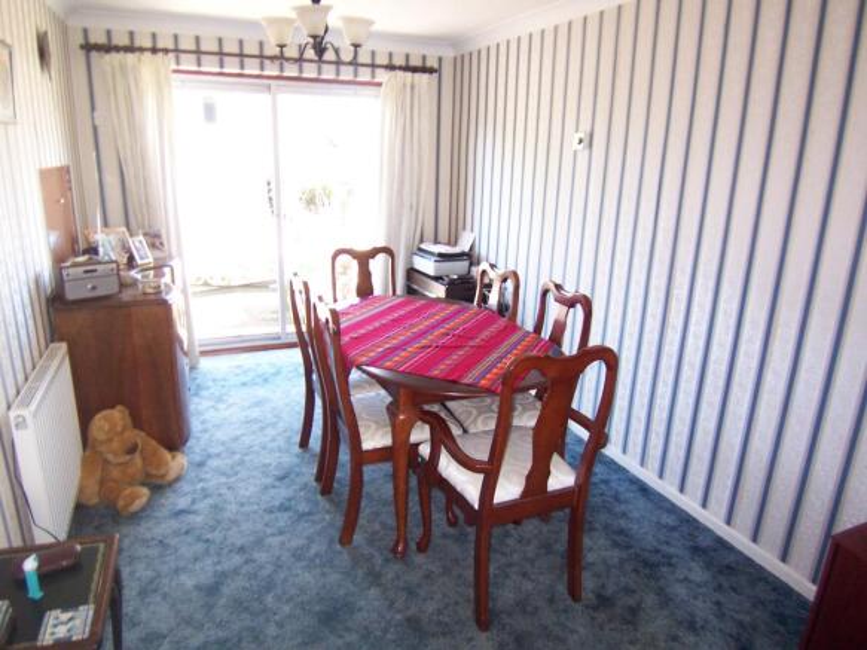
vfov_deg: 58.9
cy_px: 325
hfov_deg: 73.9
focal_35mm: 23
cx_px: 434
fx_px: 576
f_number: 2.8
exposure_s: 1/30
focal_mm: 3.8
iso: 160
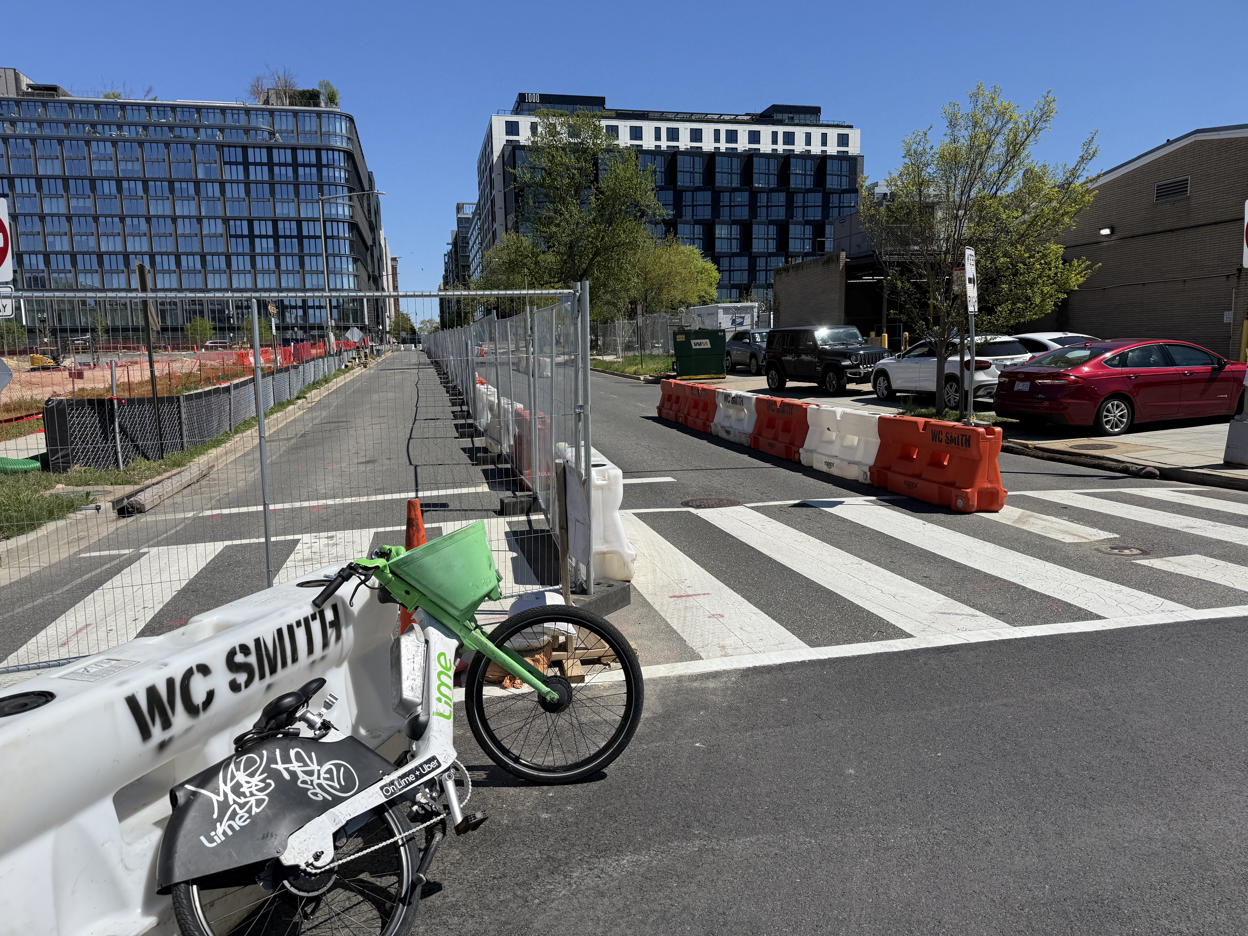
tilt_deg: -4.4
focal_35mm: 24
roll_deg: +2.0
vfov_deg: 56.8
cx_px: 624
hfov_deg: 71.6
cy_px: 468
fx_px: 865
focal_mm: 6.76
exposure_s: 1/7353
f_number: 1.78
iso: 80
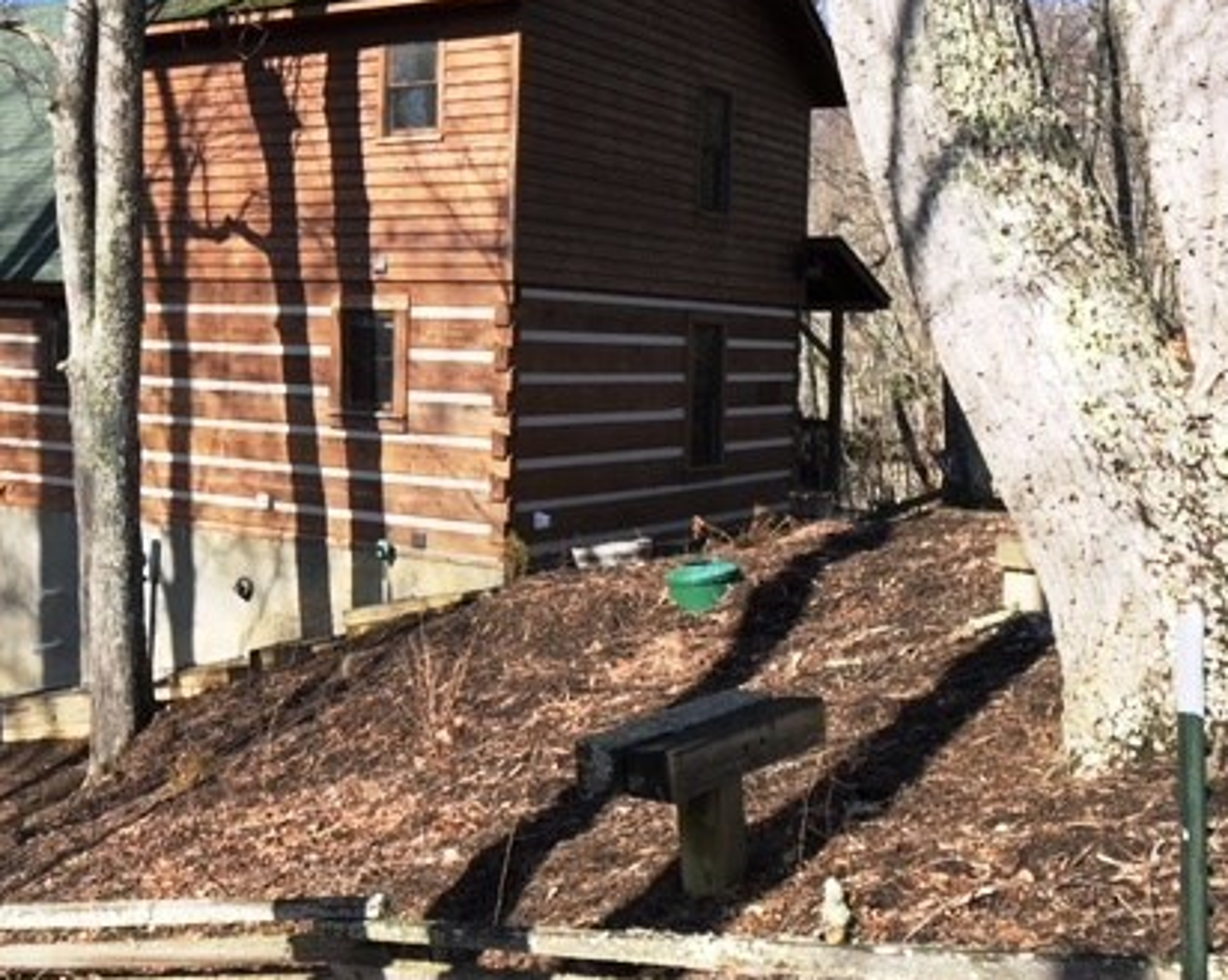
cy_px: 325
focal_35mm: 44
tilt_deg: +0.2
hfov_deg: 40.6
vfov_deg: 33.8
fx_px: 1598
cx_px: 283
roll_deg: -1.6
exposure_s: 1/836
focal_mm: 4.15
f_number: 2.2
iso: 25
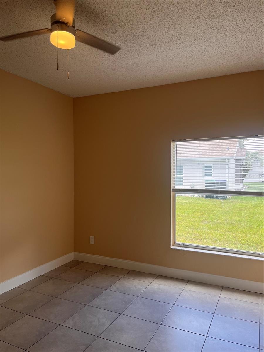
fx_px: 264
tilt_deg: -1.3
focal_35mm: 26
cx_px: 132
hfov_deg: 53.1
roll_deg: +0.3
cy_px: 176
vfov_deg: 67.3
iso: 50
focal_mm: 5.1
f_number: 1.6
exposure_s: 1/295
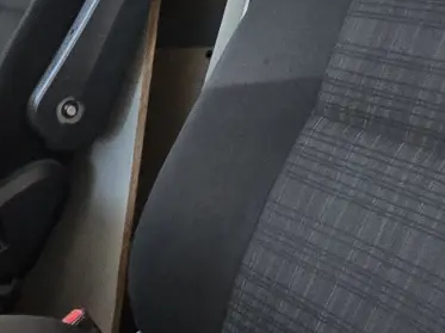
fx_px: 860
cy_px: 286
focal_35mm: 67
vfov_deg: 21.5
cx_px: -67
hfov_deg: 26.3
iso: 500
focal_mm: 2.2
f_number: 2.2
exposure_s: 1/50
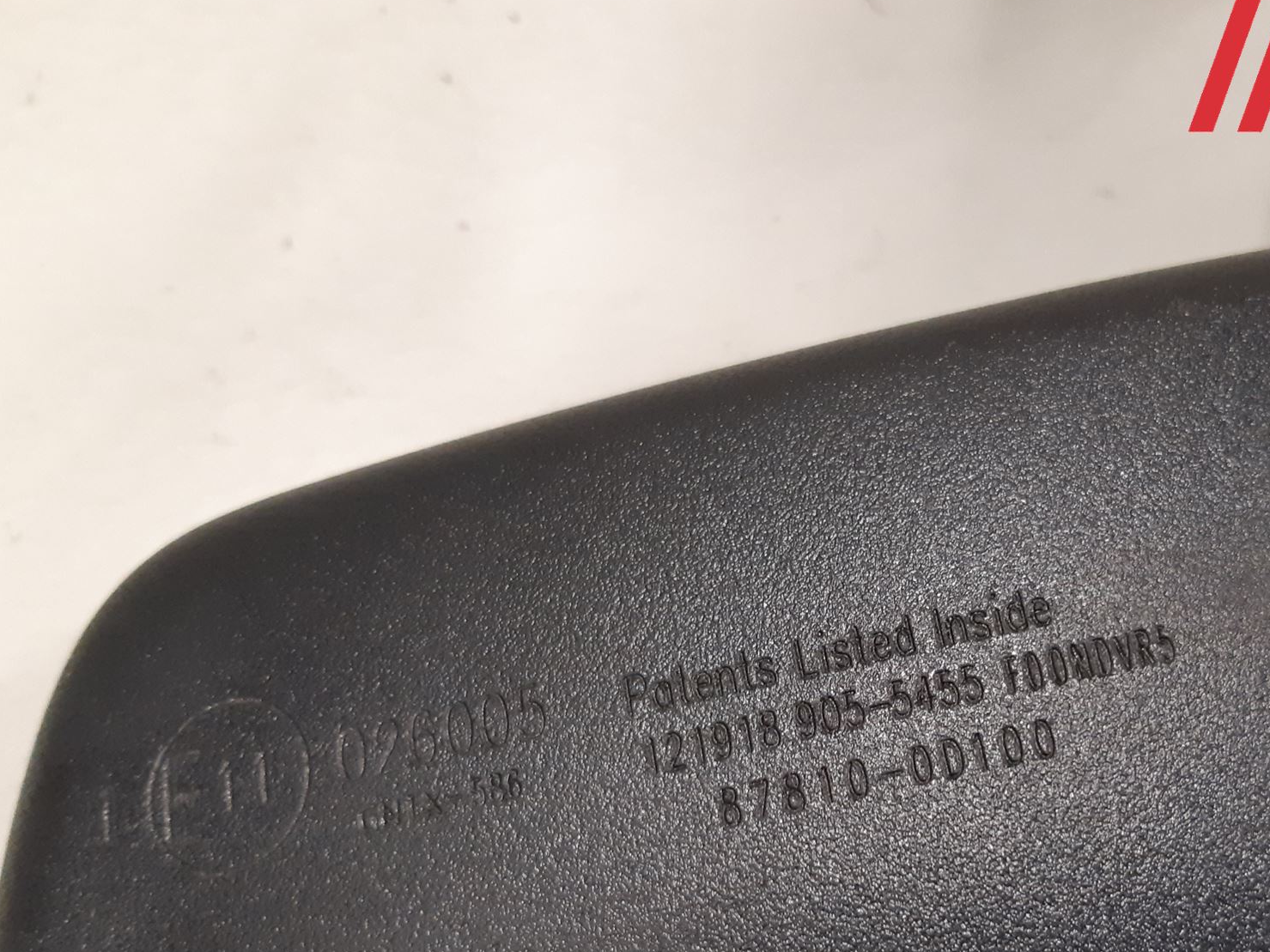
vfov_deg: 39.1
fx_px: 1321
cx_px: 836
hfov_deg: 50.5
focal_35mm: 36
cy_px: 646
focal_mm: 3.93
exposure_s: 1/25
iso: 200
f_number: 1.7
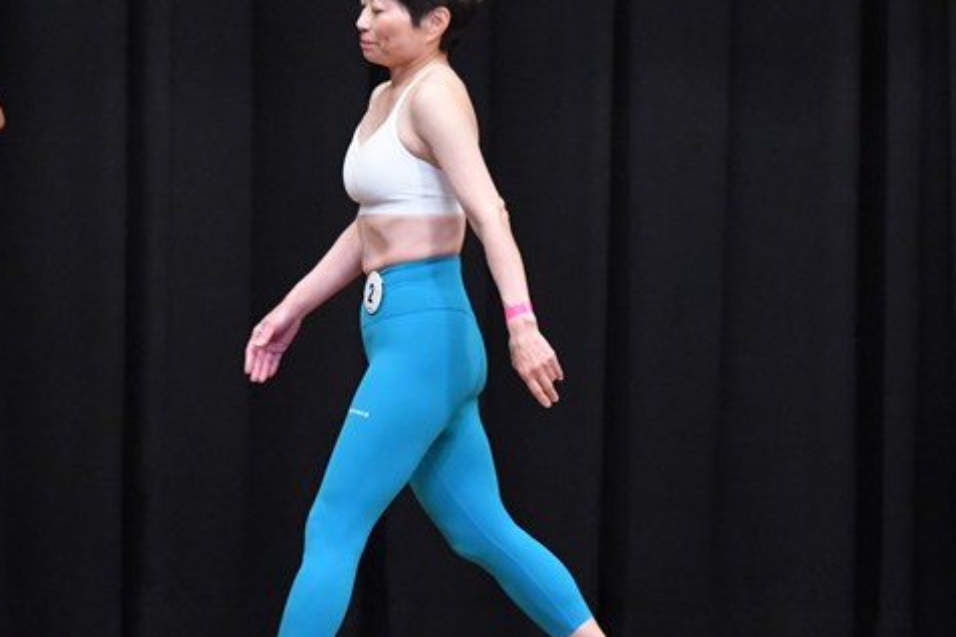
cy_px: 346
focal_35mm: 415
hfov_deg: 5.0
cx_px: 399
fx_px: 11016
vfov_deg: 3.3
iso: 8000
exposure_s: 1/400
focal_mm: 170
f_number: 5.6
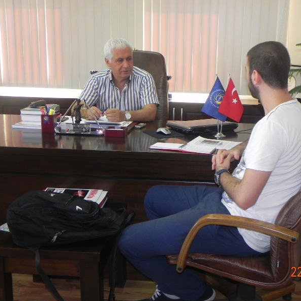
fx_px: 482
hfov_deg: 34.6
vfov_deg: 34.7
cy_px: 151
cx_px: 174
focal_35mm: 49
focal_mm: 7.3
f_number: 3.2
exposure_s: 1/30
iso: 200
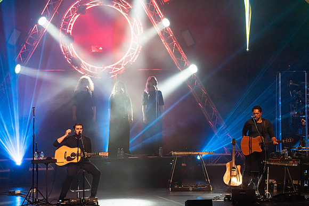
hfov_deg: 10.3
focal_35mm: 200
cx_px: 154
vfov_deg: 6.9
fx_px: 1717
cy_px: 103
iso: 6400
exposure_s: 1/250
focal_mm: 200
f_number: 5.6
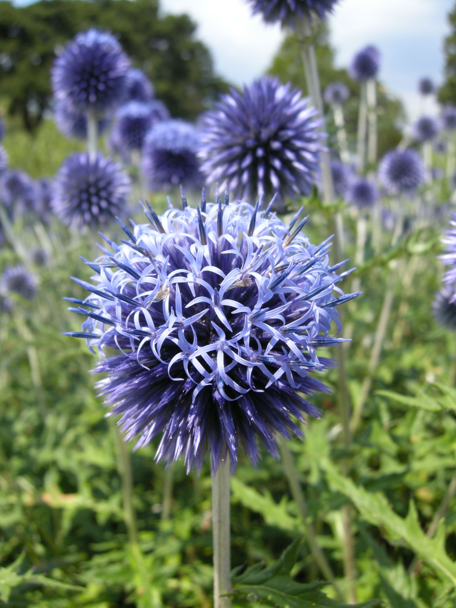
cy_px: 304
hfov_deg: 40.7
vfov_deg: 52.6
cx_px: 228
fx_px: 615
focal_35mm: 35
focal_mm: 7.5
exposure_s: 1/212
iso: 64
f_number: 4.8
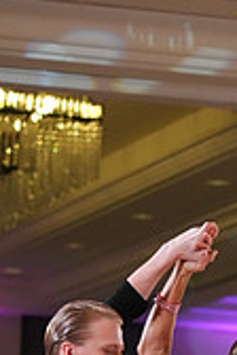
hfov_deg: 3.8
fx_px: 3584
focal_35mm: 363
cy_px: 604
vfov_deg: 5.6
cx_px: 270
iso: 4000
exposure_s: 1/500
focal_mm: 105
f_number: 4
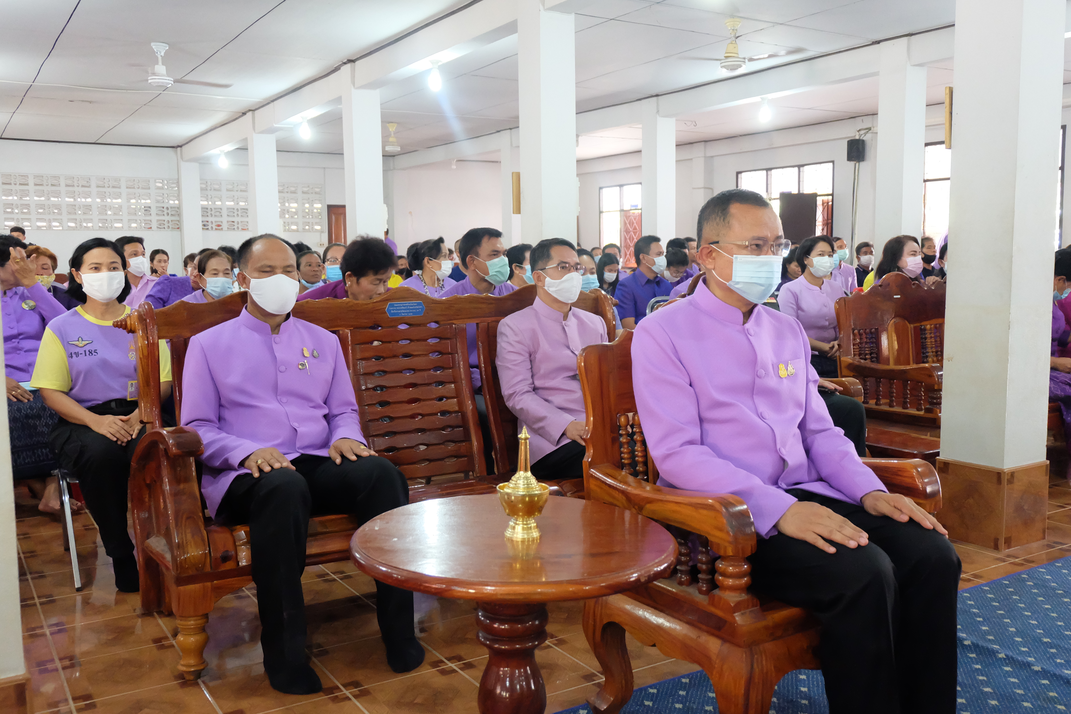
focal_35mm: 32
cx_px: 536
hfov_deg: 58.7
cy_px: 357
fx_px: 952
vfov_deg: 41.1
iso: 6400
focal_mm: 21.1
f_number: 4
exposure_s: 1/100
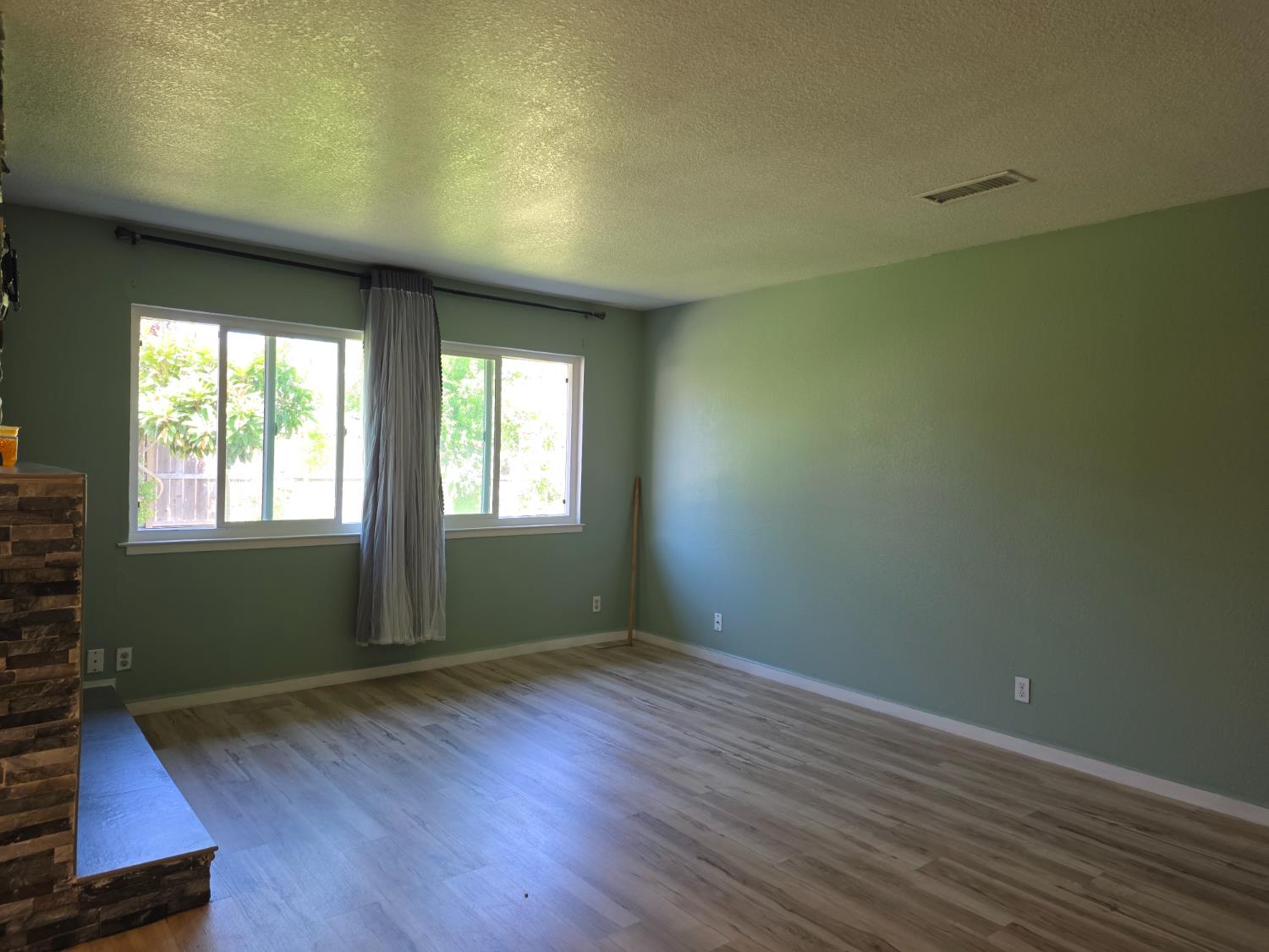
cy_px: 476
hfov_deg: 73.9
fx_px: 843
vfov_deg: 58.9
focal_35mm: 23
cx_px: 634
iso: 125
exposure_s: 1/120
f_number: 1.7
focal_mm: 6.25
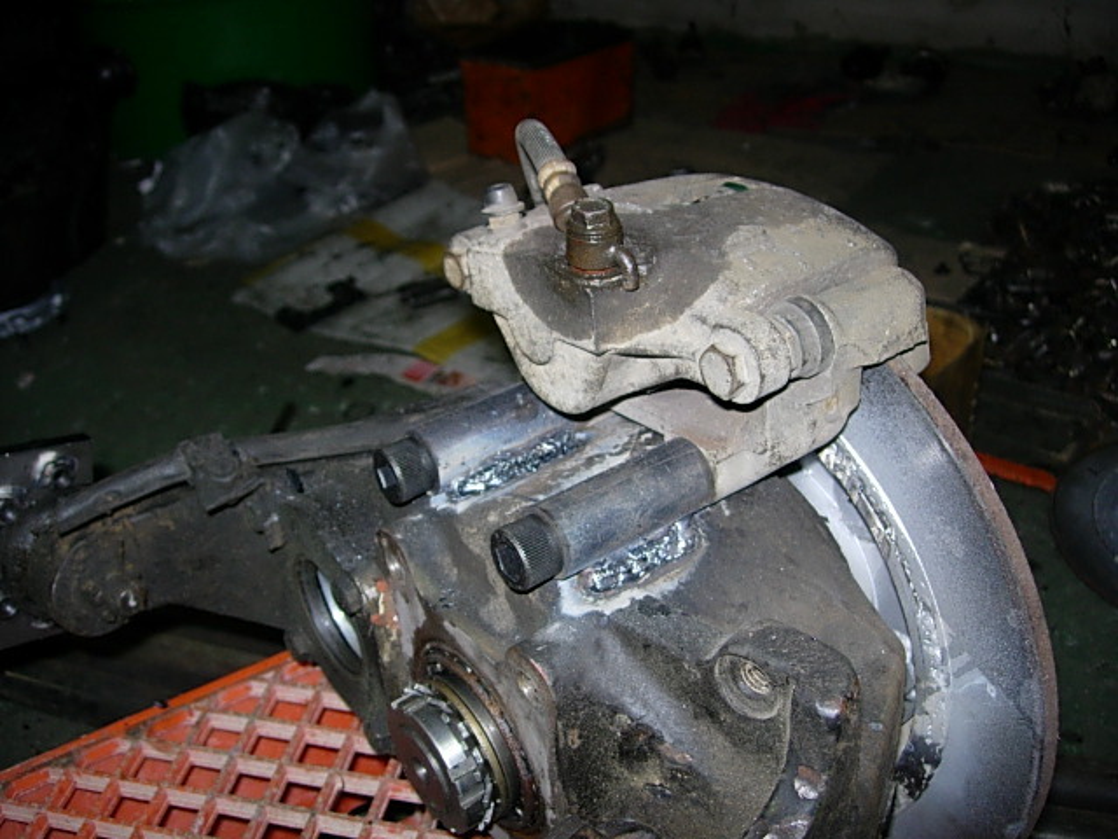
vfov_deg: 37.7
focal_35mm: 38
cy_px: 420
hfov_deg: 49.0
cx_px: 559
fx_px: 1227
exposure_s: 1/64
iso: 79
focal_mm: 7.8
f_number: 2.8
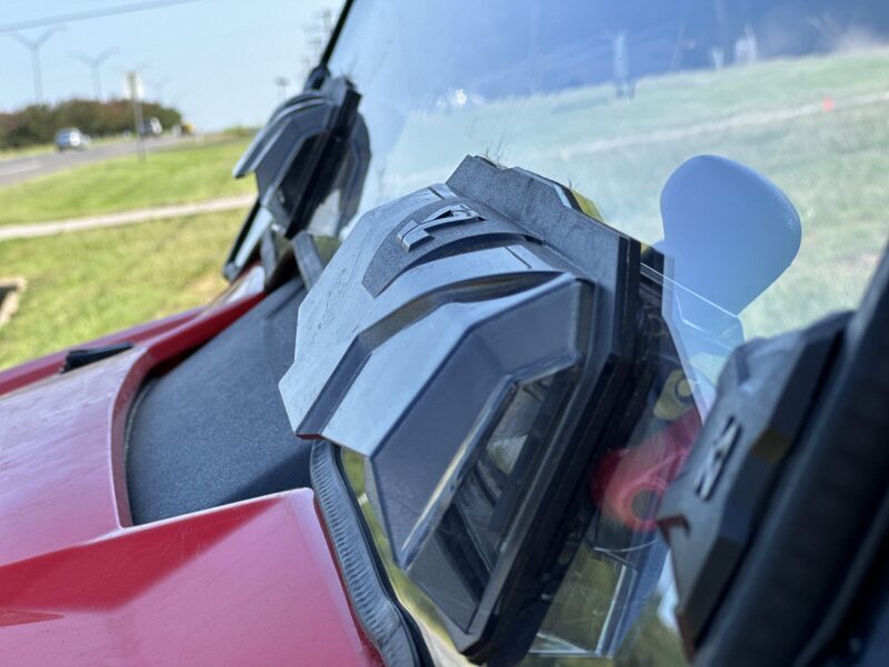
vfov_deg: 19.1
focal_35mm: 77
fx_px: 1977
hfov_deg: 25.3
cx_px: 444
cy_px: 334
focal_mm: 9
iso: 25
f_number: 2.8
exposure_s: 1/228
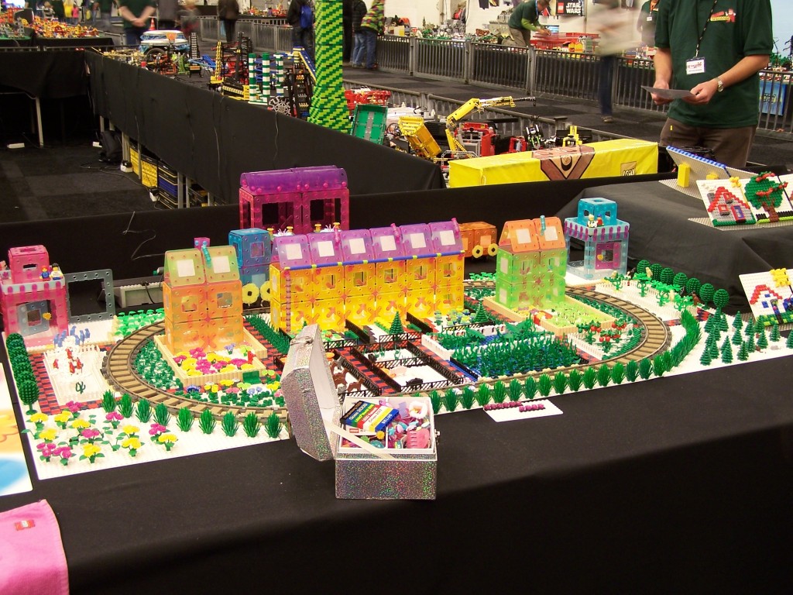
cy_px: 298
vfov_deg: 30.3
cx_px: 396
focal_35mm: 48
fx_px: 1100
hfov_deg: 39.7
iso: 80
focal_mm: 8
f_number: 3
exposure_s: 1/2
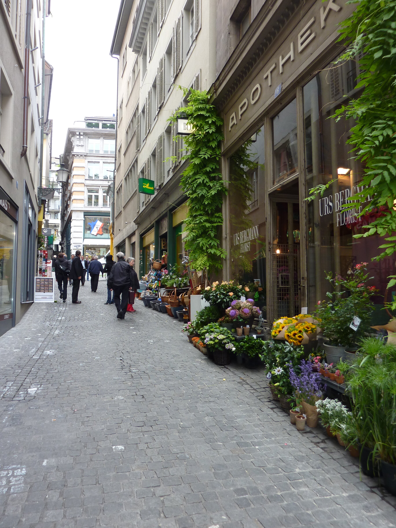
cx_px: 198
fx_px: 381
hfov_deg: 54.9
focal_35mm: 25
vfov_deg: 69.4
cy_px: 264
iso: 100
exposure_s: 1/60
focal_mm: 4.1
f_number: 3.3
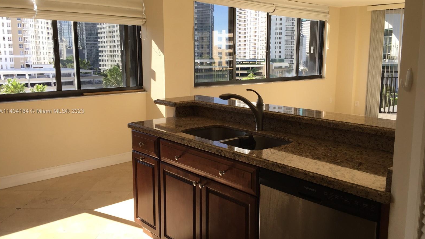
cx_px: 213
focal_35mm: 32
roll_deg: +0.1
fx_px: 361
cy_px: 112
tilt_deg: -7.1
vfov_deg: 36.7
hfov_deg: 61.0
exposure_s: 1/332
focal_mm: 4.15
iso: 32
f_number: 2.2
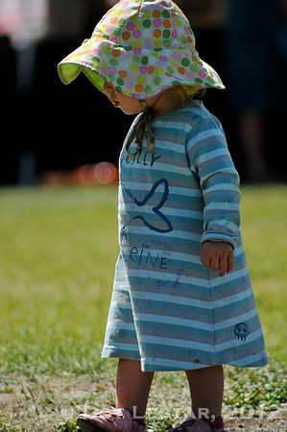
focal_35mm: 450
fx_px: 5393
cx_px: 144
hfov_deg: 3.0
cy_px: 216
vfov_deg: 4.6
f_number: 5.6
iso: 200
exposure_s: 1/1000
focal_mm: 300
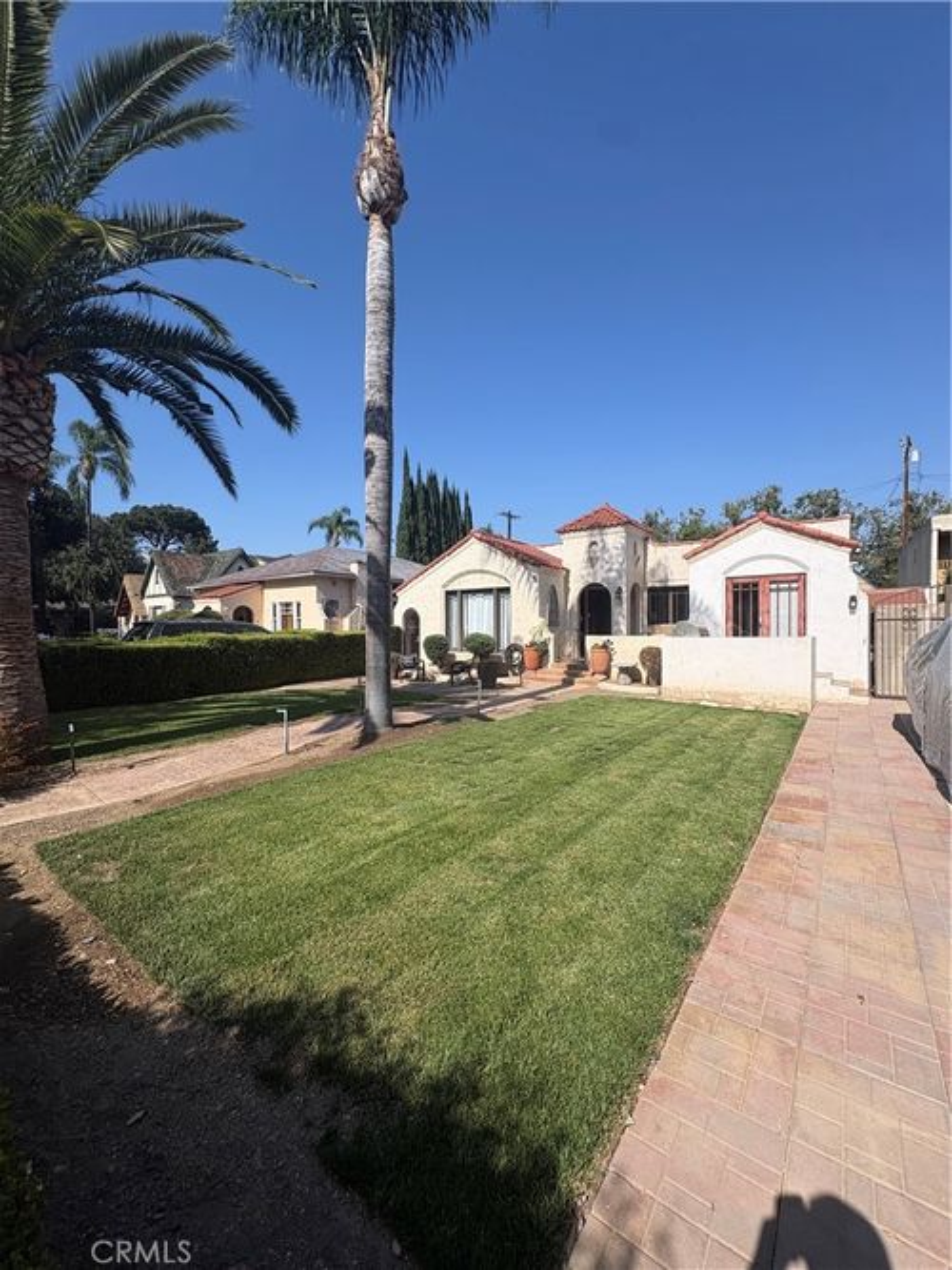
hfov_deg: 85.7
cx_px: 476
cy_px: 635
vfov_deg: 102.1
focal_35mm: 14
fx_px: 514
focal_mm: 2.22
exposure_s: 1/2273
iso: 50
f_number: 2.2
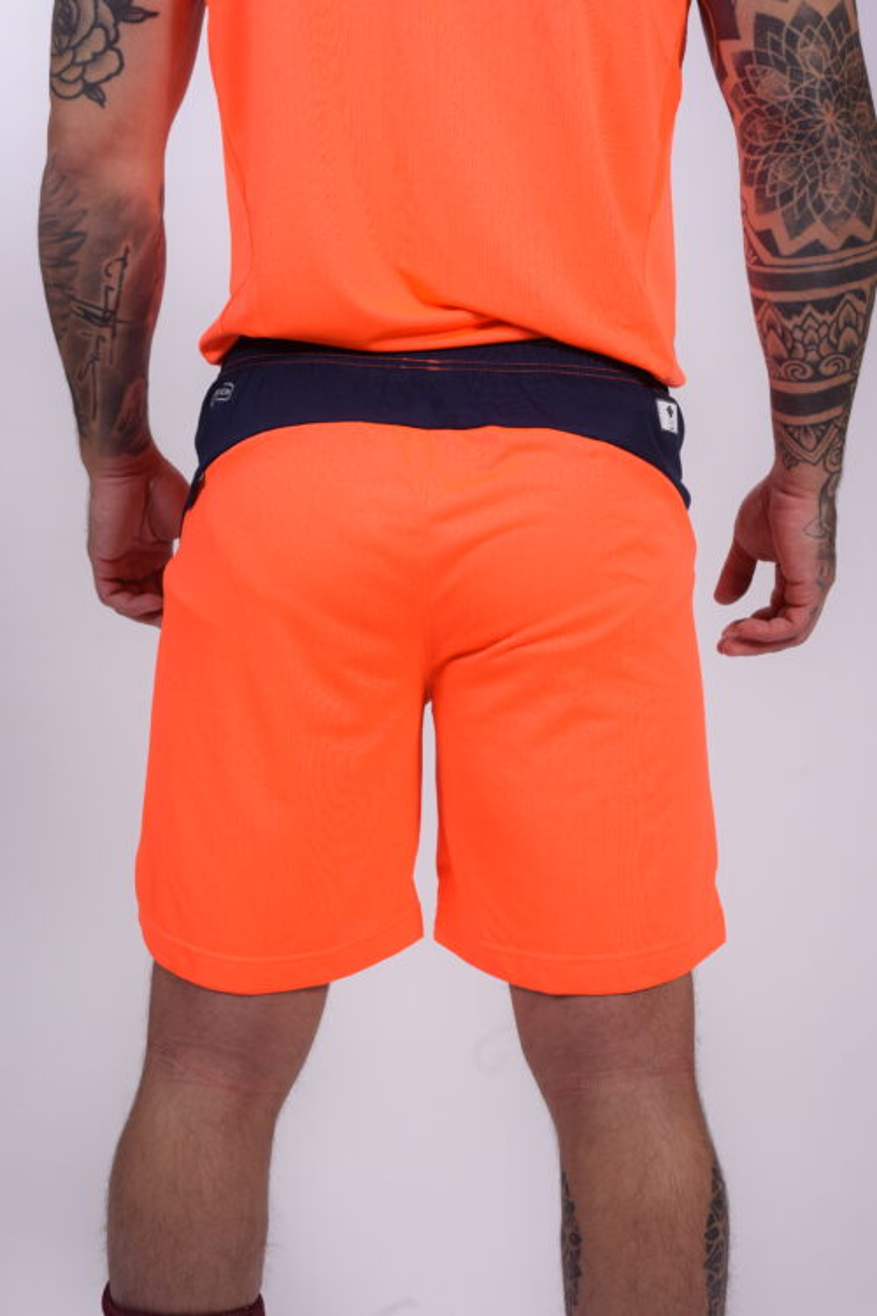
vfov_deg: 39.6
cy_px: 658
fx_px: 1827
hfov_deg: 27.0
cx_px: 438
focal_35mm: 50
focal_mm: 50
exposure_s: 1/100
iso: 640
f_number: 9
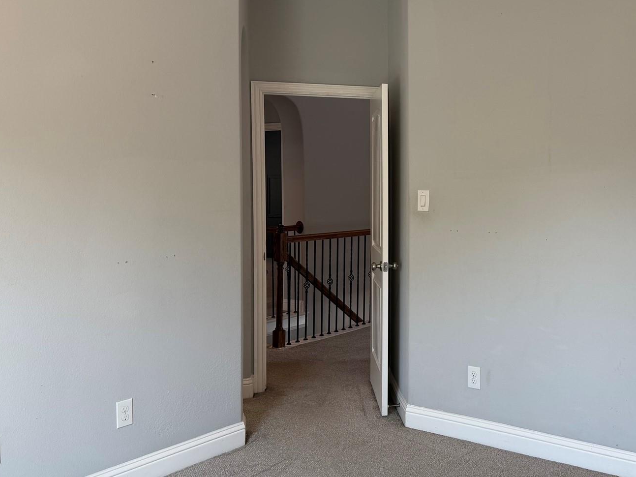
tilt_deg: -2.5
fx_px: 698
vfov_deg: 37.7
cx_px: 474
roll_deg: +0.3
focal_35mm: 38
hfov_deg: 47.2
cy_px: 209
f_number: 1.78
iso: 100
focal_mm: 6.76
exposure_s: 1/120
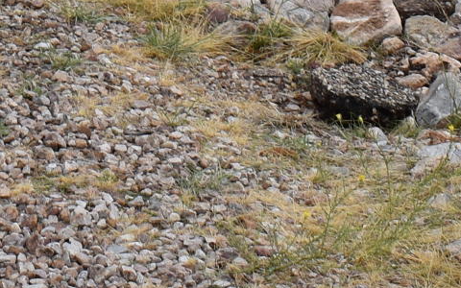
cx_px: -128
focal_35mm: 191
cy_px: -439
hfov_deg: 10.7
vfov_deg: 6.5
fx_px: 2400
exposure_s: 1/320
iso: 100
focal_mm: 20
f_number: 9
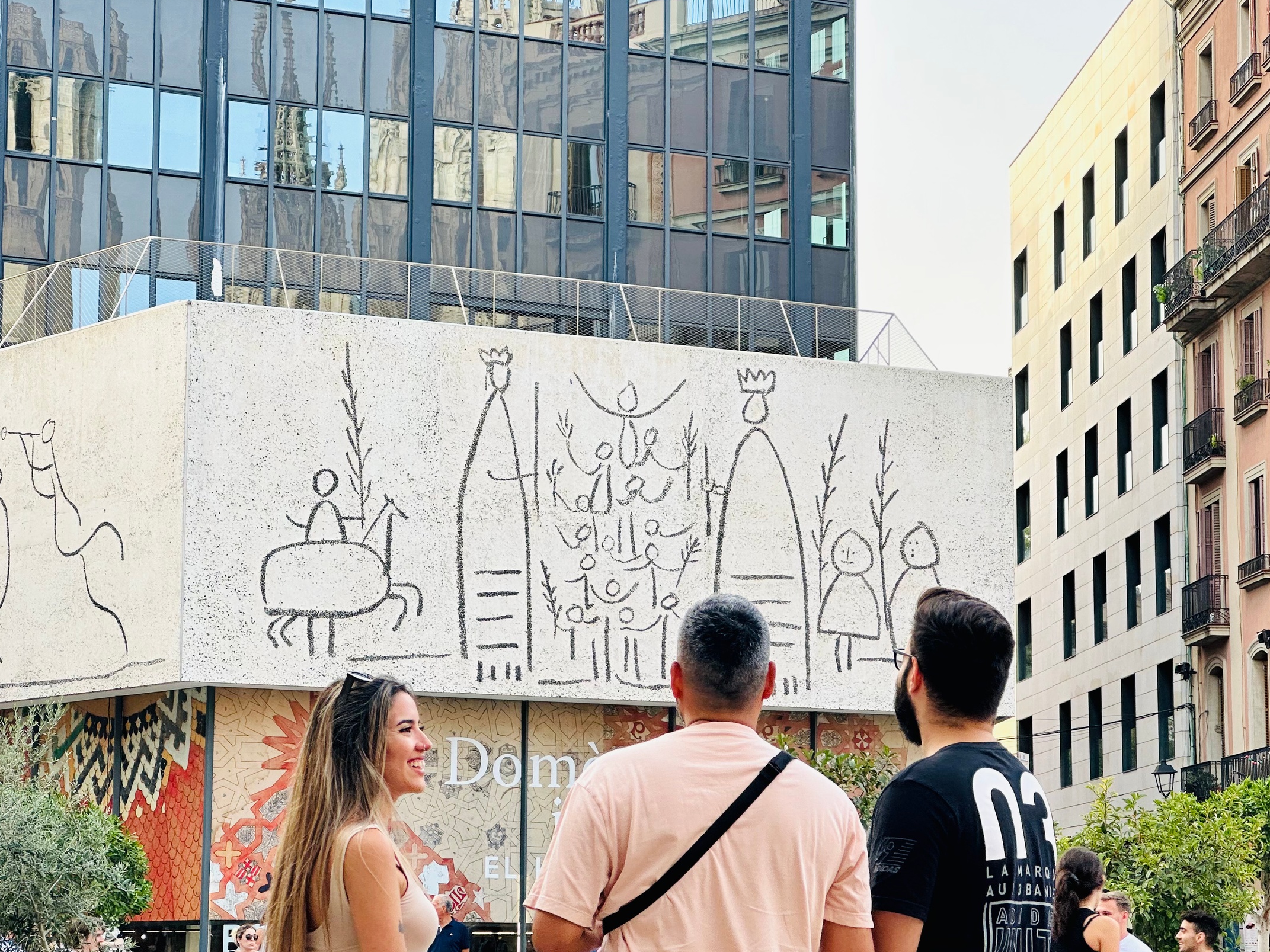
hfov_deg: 21.3
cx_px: 588
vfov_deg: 16.1
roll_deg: -0.3
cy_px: 486
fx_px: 3375
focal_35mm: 92
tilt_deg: +6.2
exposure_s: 1/99
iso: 32
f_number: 2.8
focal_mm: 9
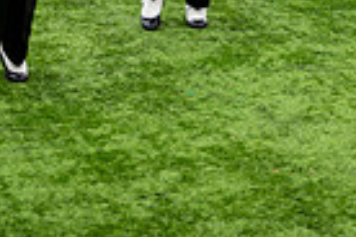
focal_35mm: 139
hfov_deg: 14.7
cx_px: 217
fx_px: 1374
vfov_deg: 9.3
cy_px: -238
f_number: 2.8
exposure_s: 1/500
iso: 100
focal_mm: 33
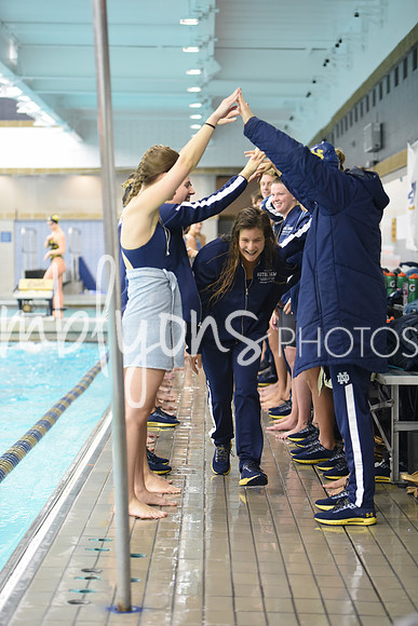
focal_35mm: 86
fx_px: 1497
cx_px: 209
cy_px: 313
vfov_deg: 23.6
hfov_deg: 15.9
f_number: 2.8
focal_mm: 86
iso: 3200
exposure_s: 1/320
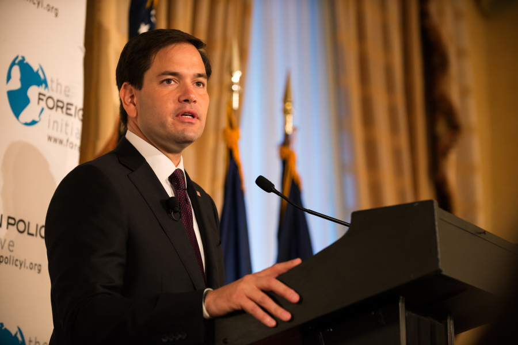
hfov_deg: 17.1
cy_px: 172
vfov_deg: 11.4
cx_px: 259
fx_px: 1727
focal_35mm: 120
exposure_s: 1/125
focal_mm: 120
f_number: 4
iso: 1600
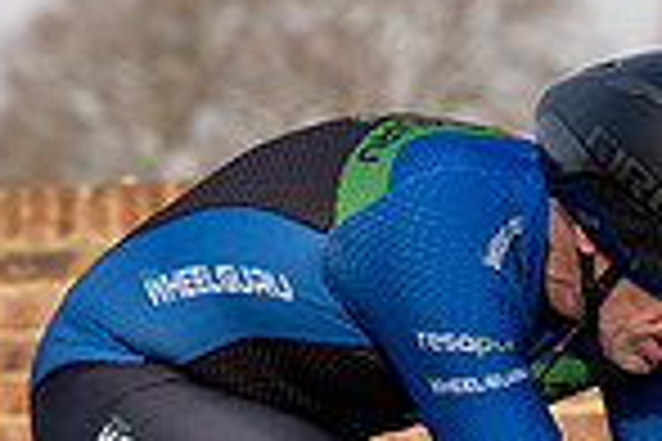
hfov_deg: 3.5
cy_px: 320
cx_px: 400
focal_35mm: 591
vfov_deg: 2.3
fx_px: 10867
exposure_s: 1/800
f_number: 4
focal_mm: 107
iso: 100
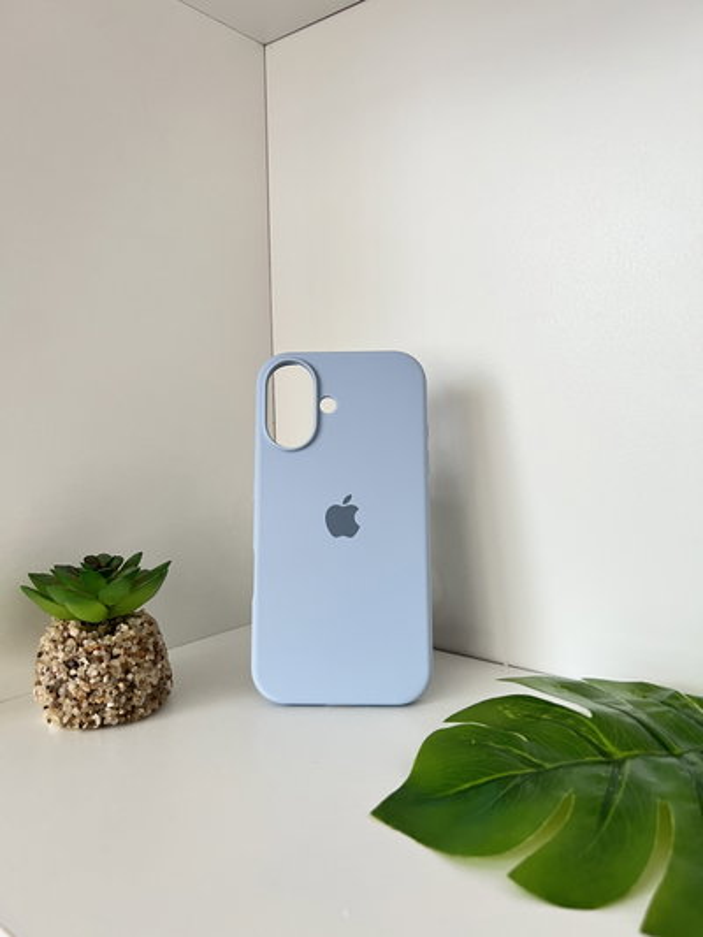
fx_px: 704
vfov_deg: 67.3
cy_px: 468
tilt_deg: -4.7
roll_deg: +2.5
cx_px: 352
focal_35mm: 26
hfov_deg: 53.1
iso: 125
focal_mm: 5.7
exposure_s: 1/100
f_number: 1.5
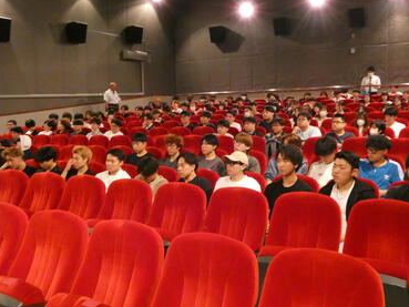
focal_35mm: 39
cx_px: 221
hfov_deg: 47.8
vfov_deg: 36.8
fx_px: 461
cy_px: 142
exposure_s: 1/25
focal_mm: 6.5
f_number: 3.5
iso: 1600
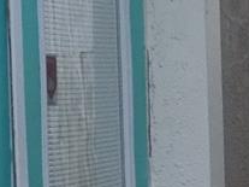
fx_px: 1459
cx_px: 261
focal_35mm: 203
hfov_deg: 9.7
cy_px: 135
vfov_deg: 7.3
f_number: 3.6
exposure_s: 1/25
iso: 400
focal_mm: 7.3
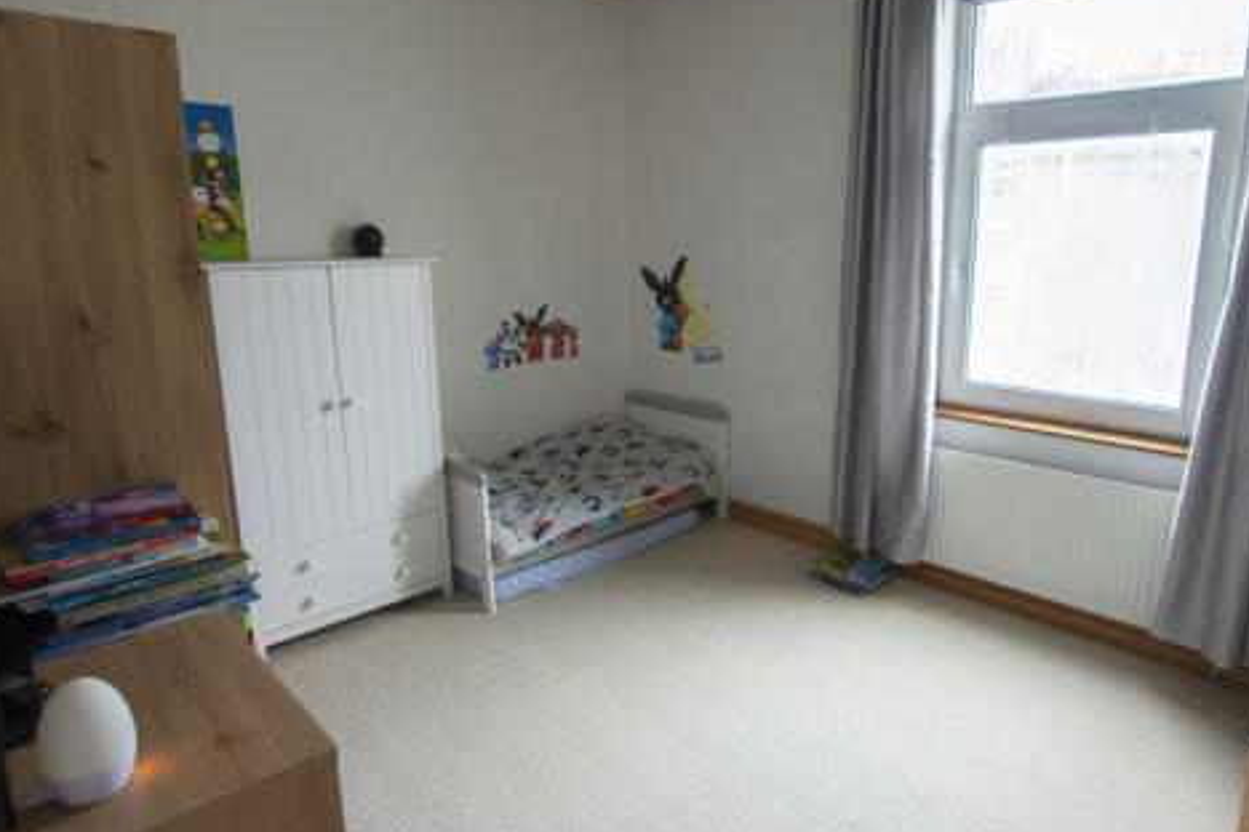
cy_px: 375
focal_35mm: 21
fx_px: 729
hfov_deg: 81.0
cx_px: 687
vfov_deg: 59.4
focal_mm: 10
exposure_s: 1/60
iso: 900
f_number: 4
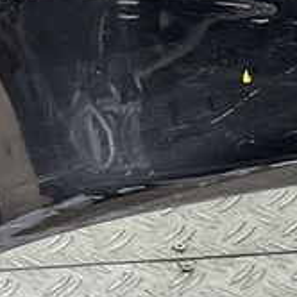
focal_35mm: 156
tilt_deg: -25.1
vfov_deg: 11.2
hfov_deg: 11.2
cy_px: 63
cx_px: 68
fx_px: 1514
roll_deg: +0.6
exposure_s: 1/120
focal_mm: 3
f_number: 1.8
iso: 40
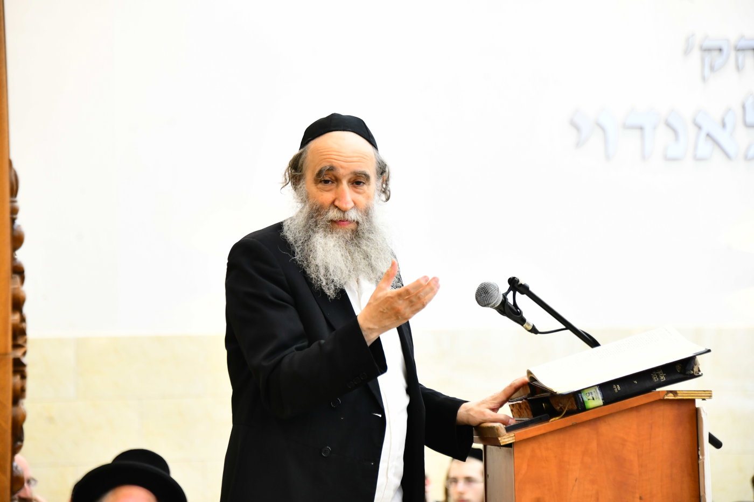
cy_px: 251
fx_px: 3350
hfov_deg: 12.8
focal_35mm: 160
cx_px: 377
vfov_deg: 8.6
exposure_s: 1/125
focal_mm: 160
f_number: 5.6
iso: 2500
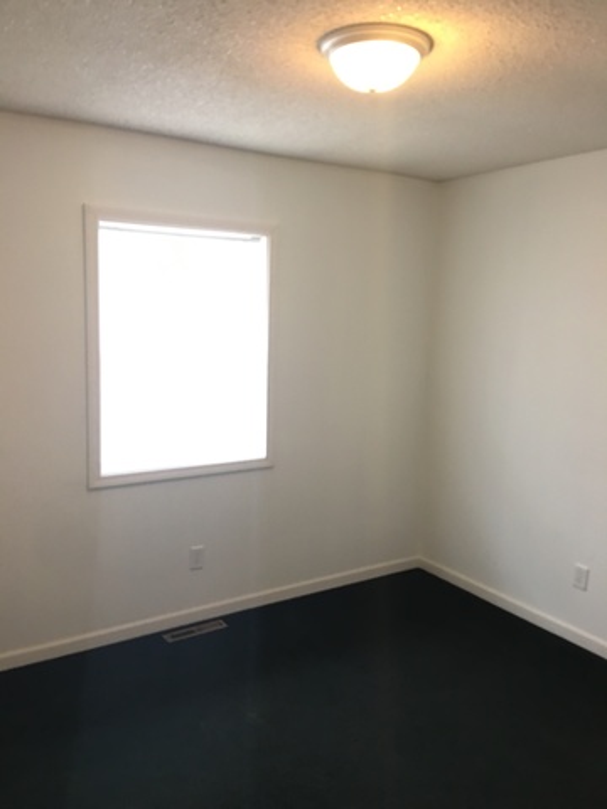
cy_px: 404
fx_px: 678
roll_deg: -2.7
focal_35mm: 29
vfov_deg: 61.7
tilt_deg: -8.5
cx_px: 304
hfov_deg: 48.2
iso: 80
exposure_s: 1/8
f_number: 2.2
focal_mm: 4.15
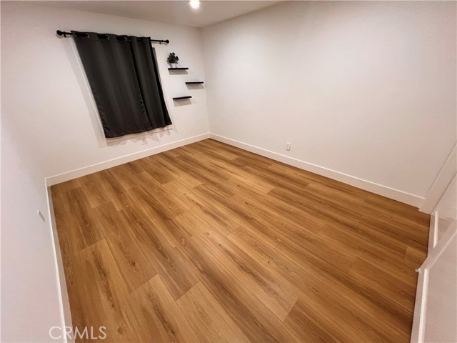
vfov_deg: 89.9
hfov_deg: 106.2
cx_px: 228
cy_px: 172
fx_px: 172
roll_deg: +2.0
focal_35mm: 13
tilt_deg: -29.4
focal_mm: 1.57
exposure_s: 1/60
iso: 160
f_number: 1.8
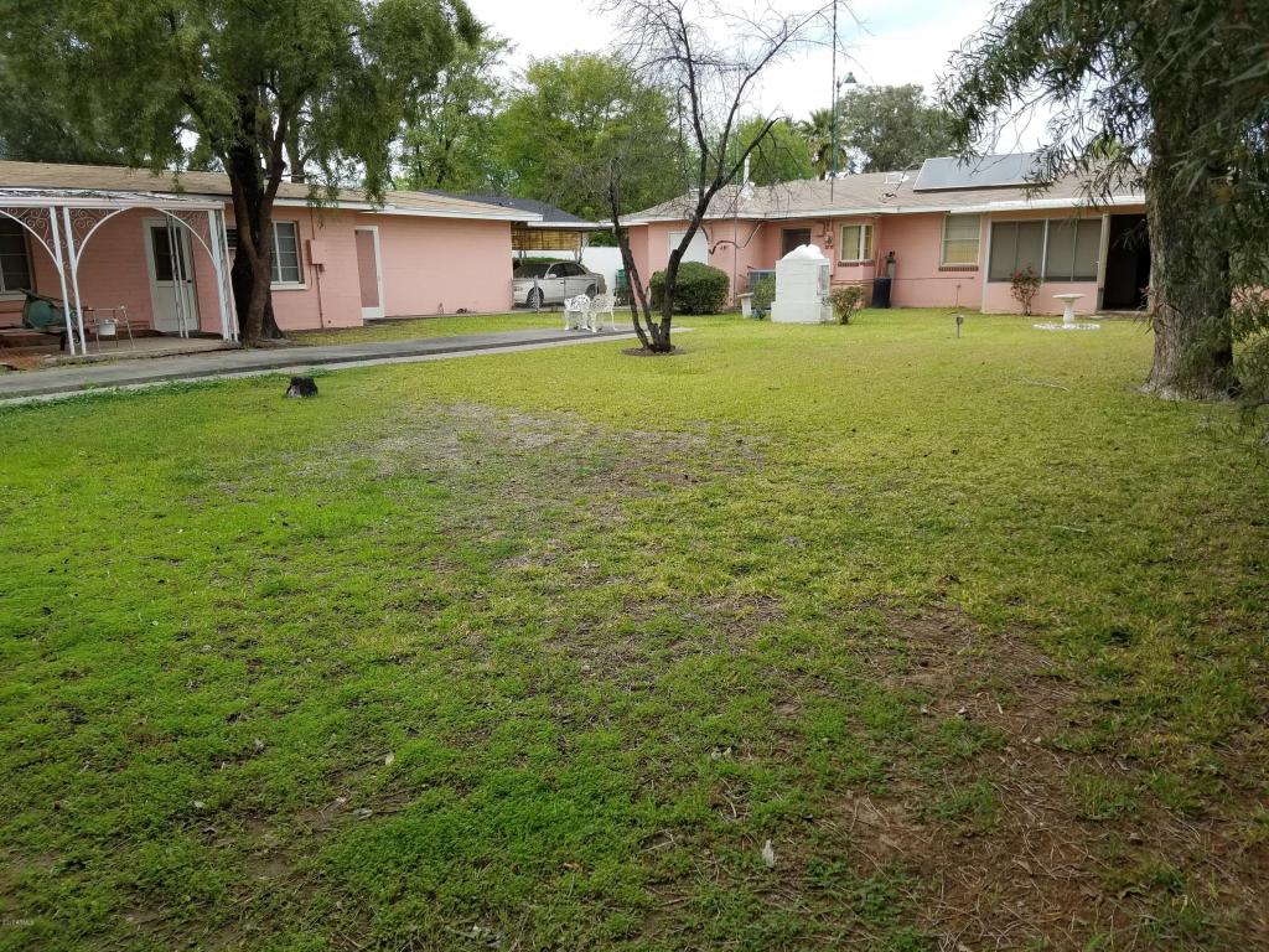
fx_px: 953
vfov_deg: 53.1
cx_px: 634
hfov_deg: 67.3
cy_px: 476
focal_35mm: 26
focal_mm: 4.2
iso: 50
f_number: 1.7
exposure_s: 1/944
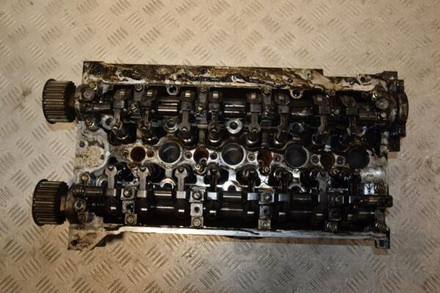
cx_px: 220
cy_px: 146
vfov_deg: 40.0
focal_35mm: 33
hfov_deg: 57.2
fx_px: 403
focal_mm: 22
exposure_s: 1/200
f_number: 8
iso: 800
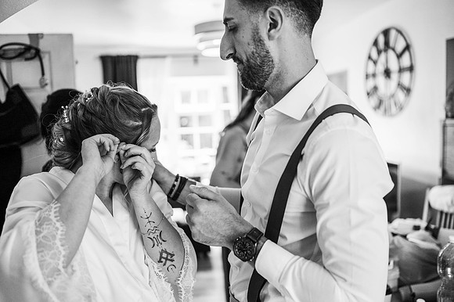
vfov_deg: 37.8
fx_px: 441
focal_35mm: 35
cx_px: 227
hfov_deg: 54.5
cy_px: 151
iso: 280
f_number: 1.8
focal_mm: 35
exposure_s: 1/200
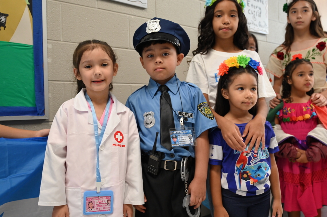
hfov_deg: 54.4
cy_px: 108
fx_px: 318
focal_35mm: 35
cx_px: 164
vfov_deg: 37.8
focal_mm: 35
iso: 1800
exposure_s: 1/125
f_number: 4
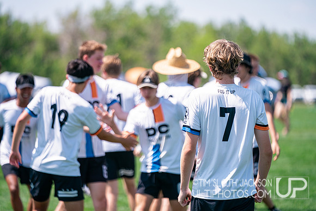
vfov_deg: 6.9
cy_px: 106
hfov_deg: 10.3
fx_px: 1756
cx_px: 158
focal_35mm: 200
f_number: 2.8
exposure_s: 1/4000
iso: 320
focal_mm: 200
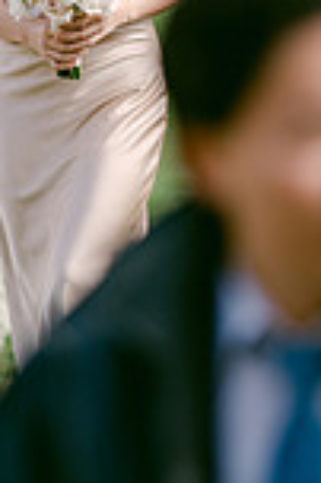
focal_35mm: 311
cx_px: 19
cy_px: -44
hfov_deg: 4.4
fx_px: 4169
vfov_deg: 6.6
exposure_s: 1/6400
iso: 200
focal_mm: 105
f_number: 1.4
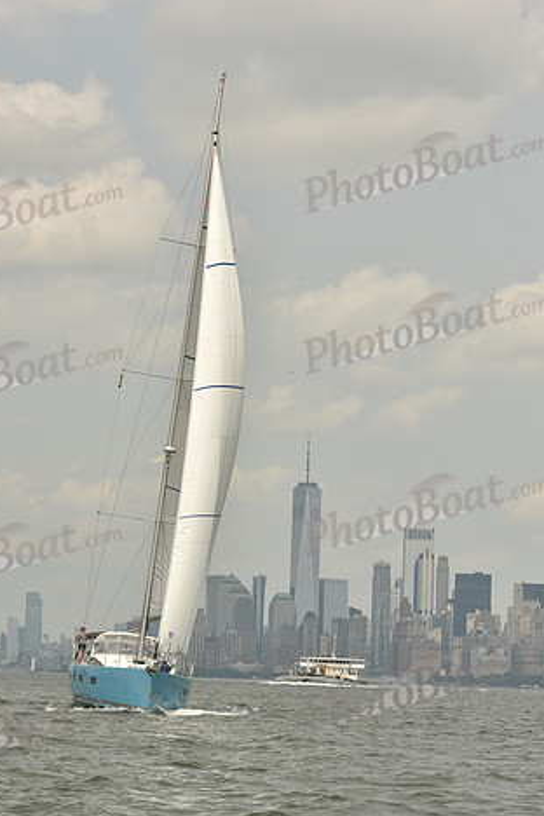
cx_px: 214
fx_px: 2584
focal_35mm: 114
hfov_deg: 12.0
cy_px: 445
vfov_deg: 17.9
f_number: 11
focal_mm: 92
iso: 250
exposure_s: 1/640
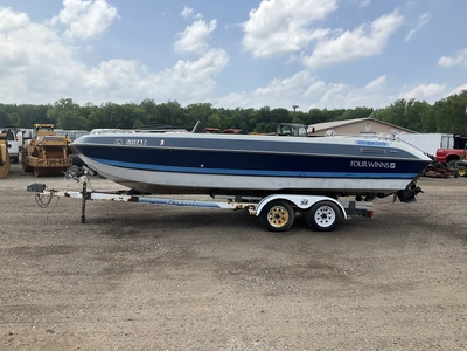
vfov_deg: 48.2
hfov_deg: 61.7
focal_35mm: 29
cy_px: 176
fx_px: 391
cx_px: 234
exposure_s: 1/1984
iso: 25
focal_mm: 3
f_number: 1.8
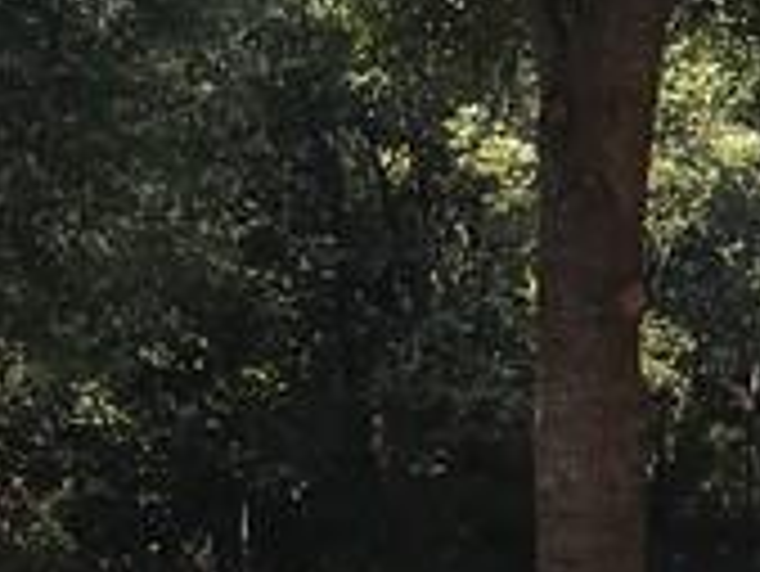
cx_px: 926
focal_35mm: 176
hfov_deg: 11.0
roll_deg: -3.7
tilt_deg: +0.2
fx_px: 3867
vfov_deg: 8.4
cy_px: 626
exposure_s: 1/371
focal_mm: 4.15
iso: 25
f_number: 2.2
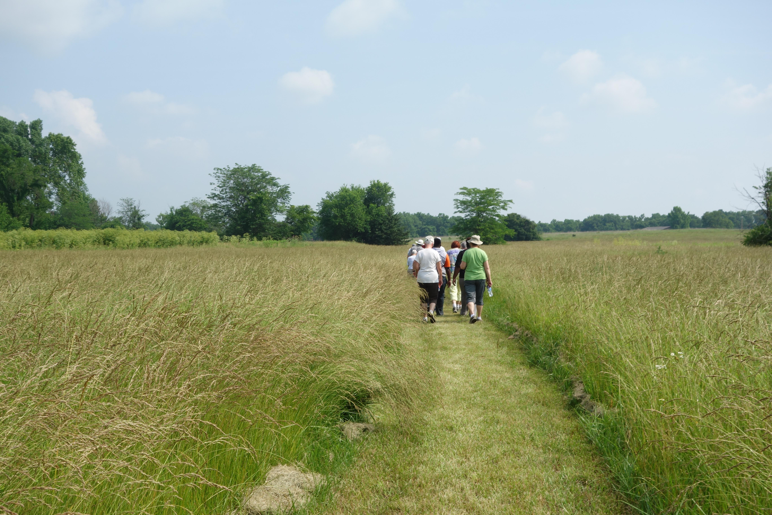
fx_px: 943
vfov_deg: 30.5
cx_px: 386
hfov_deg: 44.5
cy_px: 258
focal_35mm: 44
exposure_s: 1/500
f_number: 5.6
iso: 125
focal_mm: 16.2
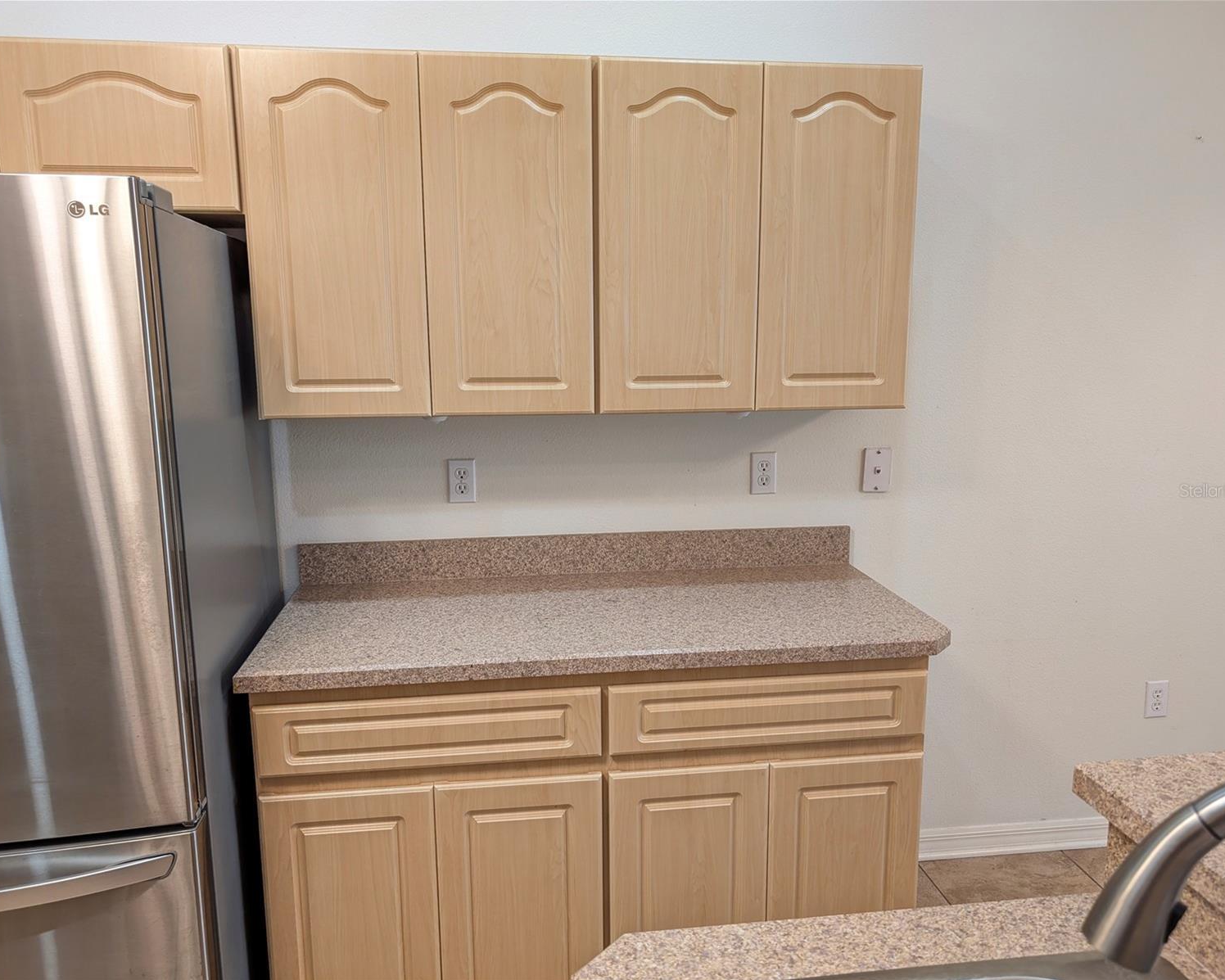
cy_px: 490
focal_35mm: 25
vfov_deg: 56.8
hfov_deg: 68.1
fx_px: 906
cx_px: 604
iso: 239
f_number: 1.68
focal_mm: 6.9
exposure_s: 1/60
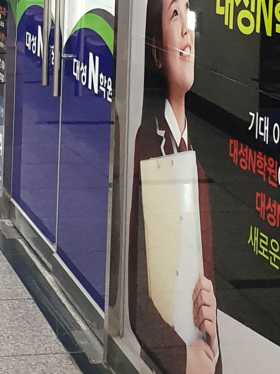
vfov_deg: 21.4
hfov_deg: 16.6
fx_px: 949
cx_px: 33
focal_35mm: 88
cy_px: -3
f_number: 2.4
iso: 320
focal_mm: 4.3
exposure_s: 1/40
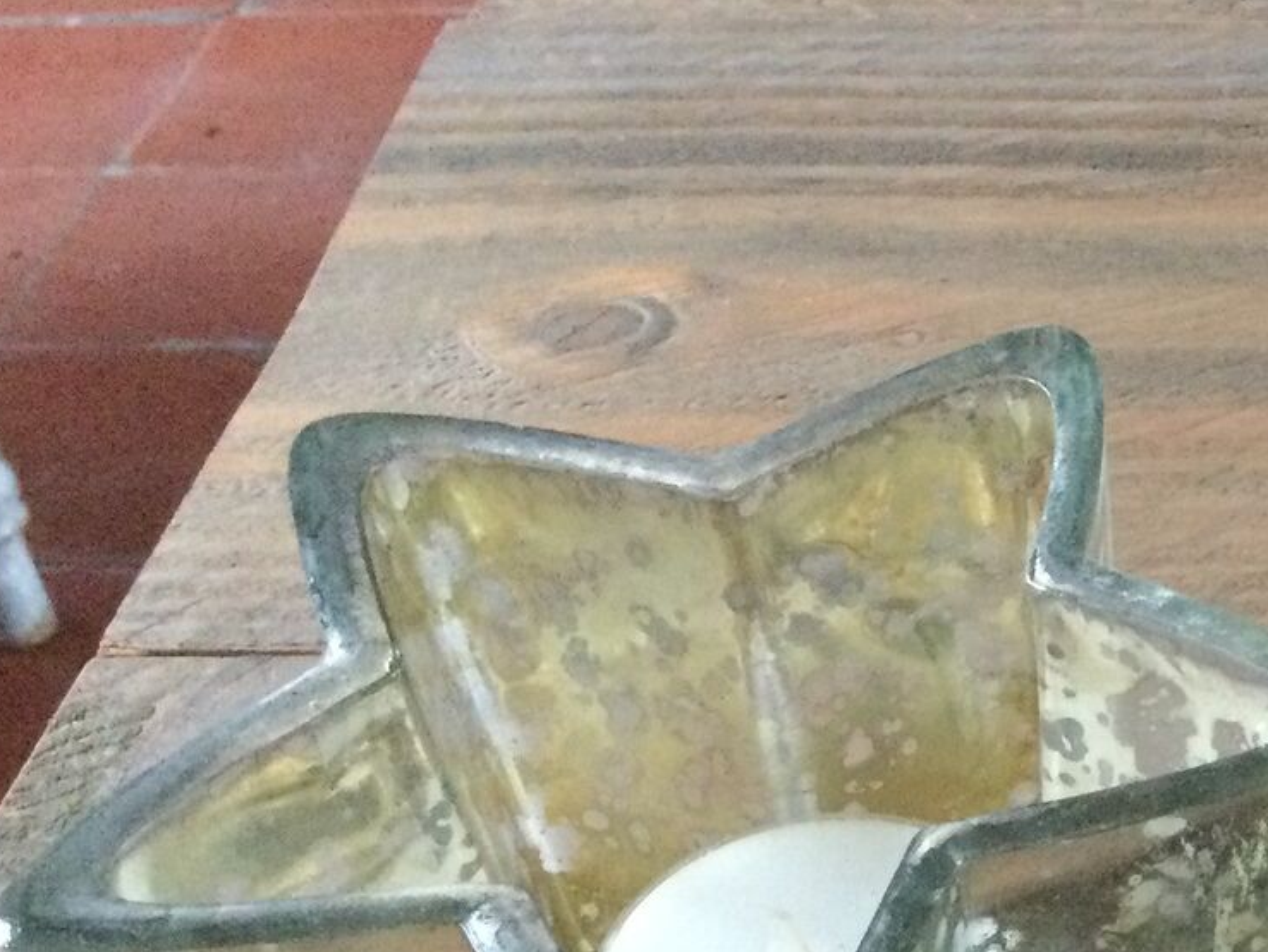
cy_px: 925
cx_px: 1474
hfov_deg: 21.8
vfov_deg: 17.2
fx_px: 3078
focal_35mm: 84
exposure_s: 1/17
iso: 500
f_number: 2.4
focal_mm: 3.3
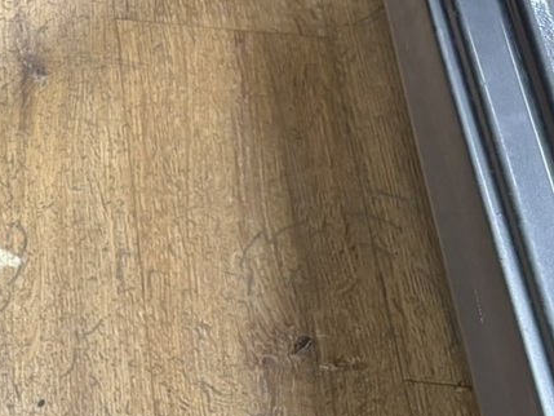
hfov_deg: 17.8
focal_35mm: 97
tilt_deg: -47.5
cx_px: -303
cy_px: -52
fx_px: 1553
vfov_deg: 14.8
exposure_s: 1/50
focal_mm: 5.96
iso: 250
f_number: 1.6
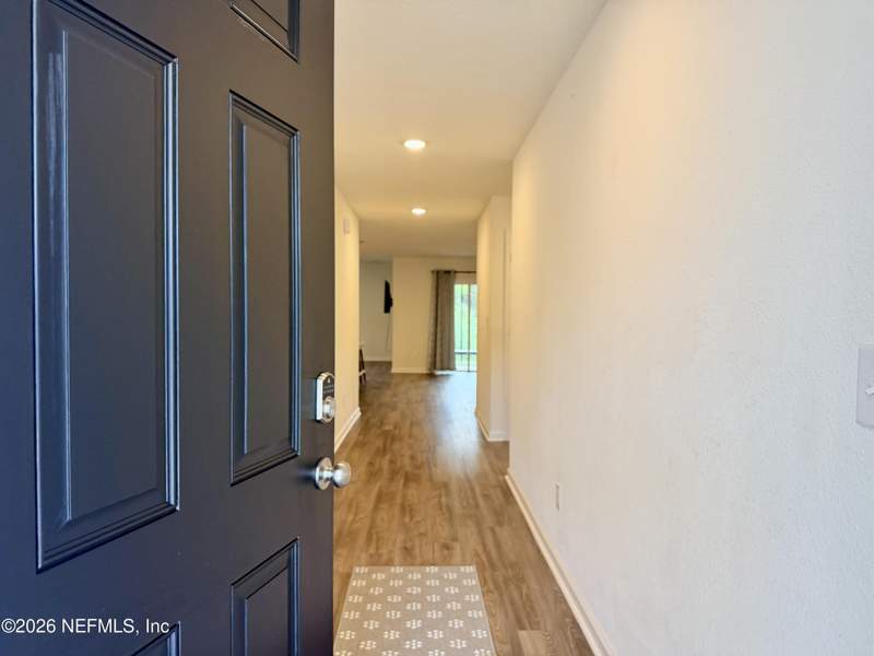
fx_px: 606
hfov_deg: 71.6
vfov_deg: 56.8
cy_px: 328
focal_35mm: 24
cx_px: 437
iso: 160
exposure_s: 1/120
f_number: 1.78
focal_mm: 6.76
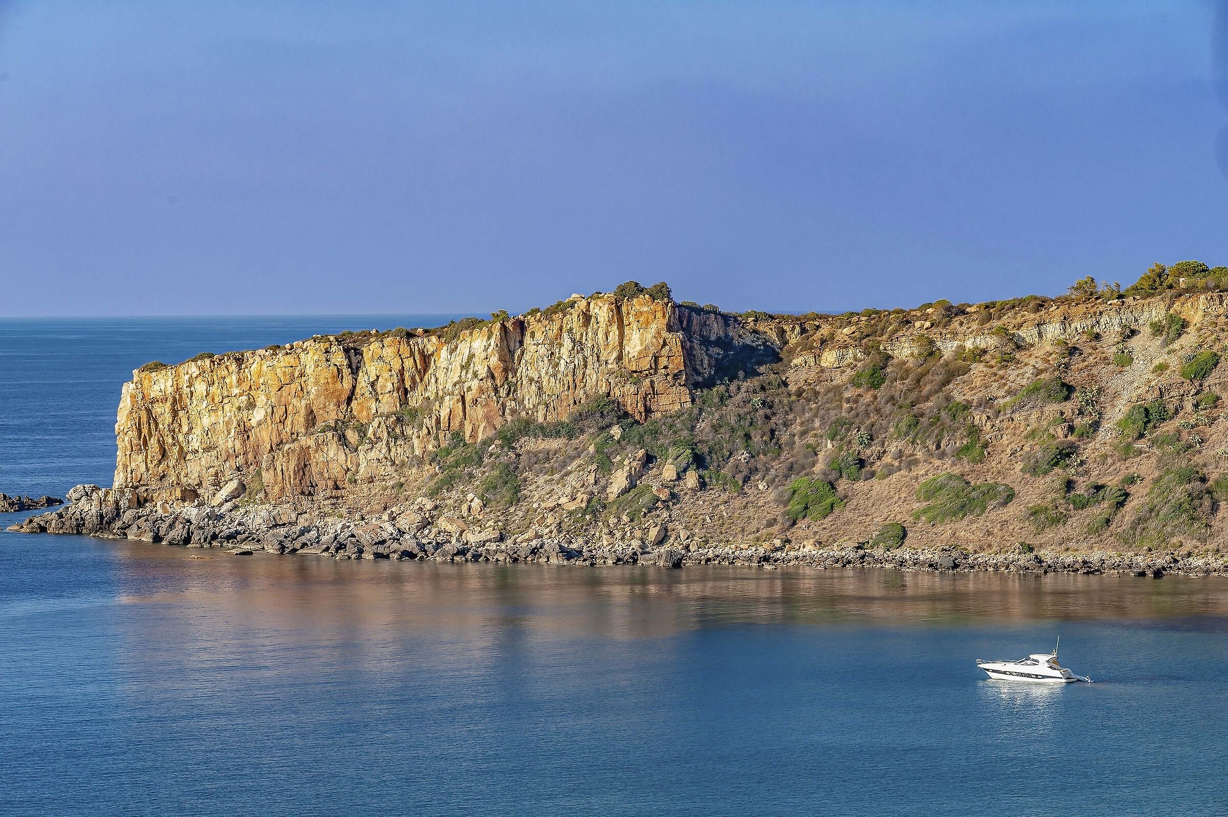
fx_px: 4261
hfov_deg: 16.4
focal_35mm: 125
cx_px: 614
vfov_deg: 11.0
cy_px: 408
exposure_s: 1/320
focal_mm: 125
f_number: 9
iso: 200
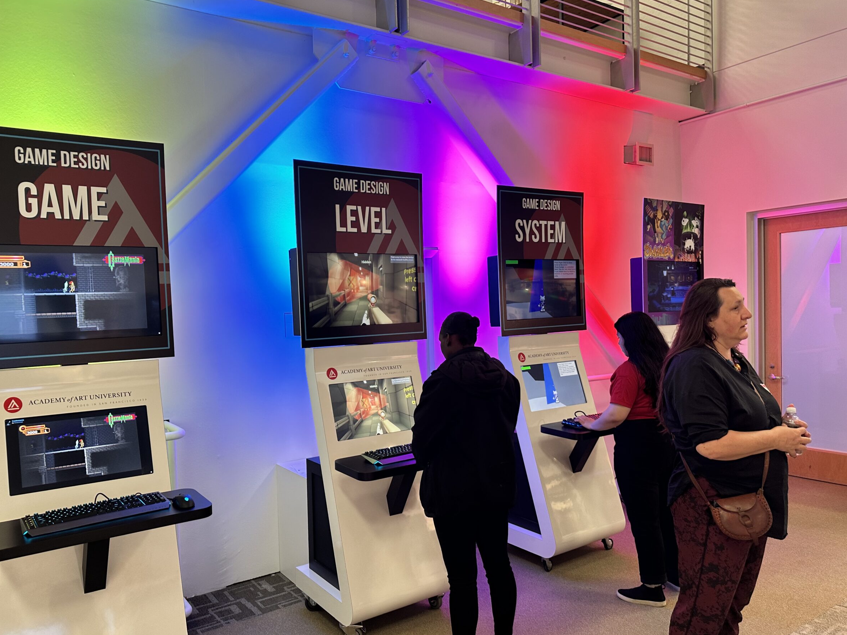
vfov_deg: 53.0
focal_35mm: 26
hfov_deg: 67.3
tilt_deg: -2.6
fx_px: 636
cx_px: 400
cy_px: 328
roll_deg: +1.8
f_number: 1.78
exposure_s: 1/61
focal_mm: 6.86
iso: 100
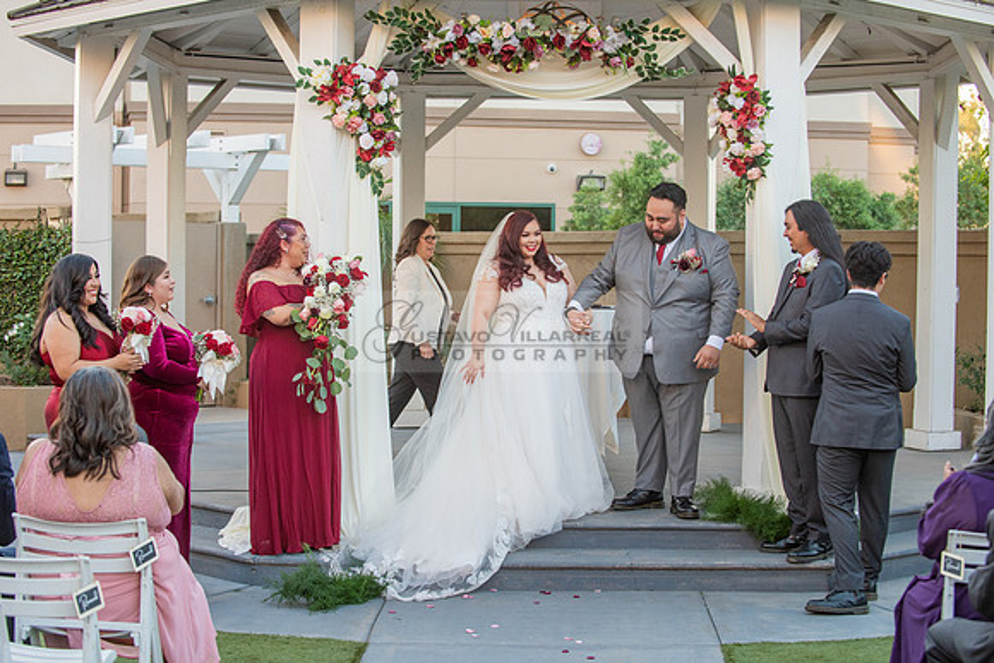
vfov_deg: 19.5
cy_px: 332
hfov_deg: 28.8
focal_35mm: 70
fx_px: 1933
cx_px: 497
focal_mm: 70
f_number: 4
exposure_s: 1/320
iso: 800
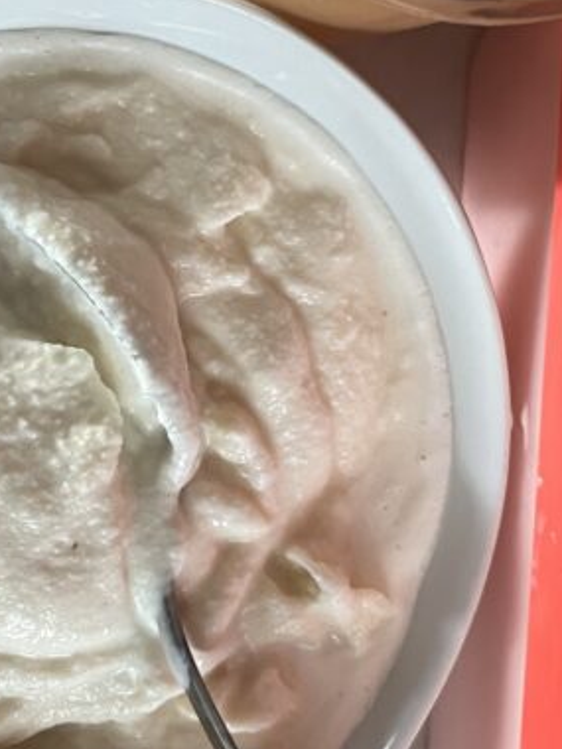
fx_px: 1515
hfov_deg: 21.0
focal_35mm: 70
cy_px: 244
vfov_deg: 27.6
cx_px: 323
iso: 500
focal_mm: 5.1
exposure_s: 1/47
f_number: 1.6
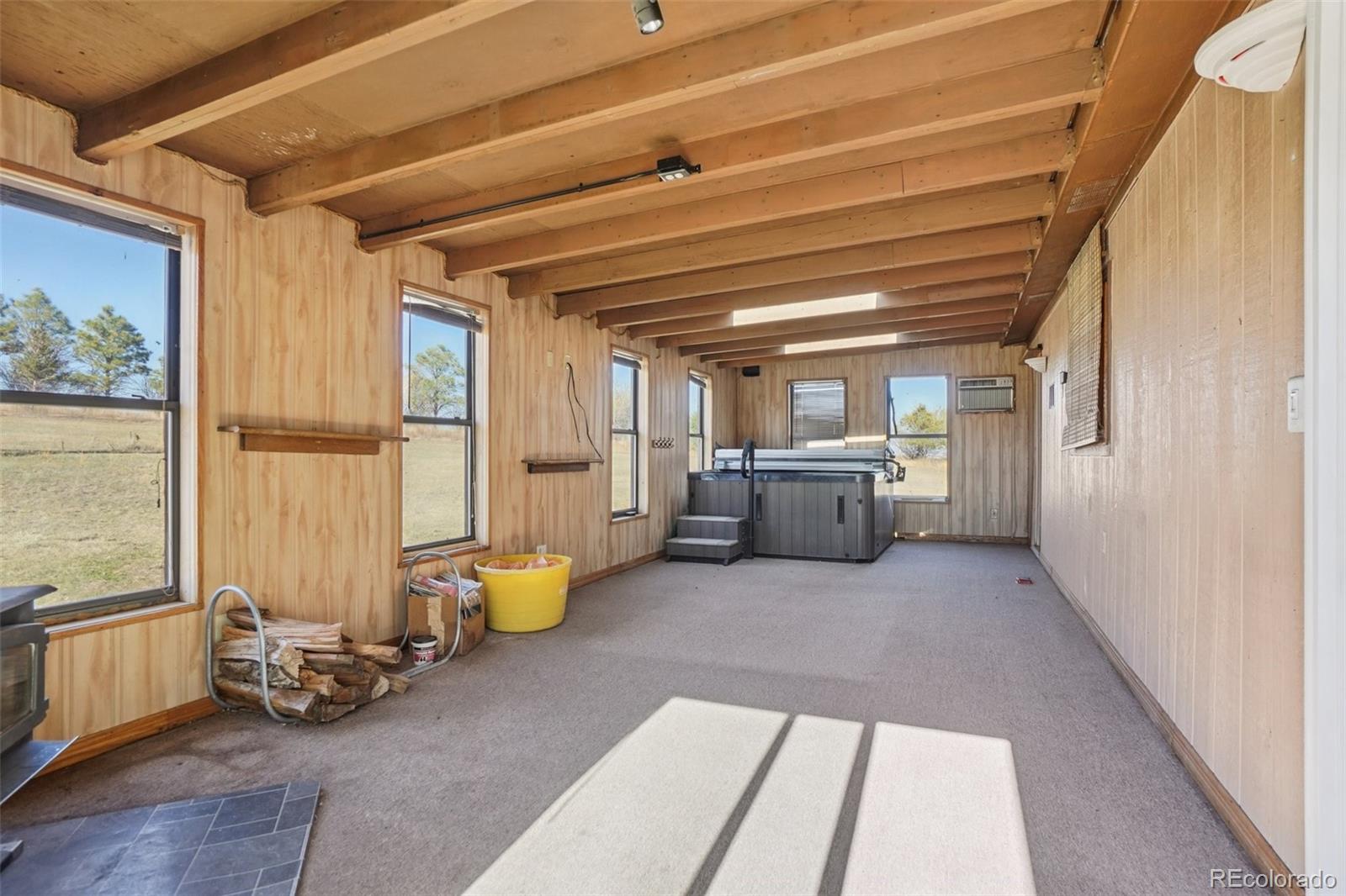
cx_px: 673
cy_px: 448
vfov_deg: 67.4
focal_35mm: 18
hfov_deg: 90.0
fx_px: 673
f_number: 8
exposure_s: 1/30
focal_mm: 12
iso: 200
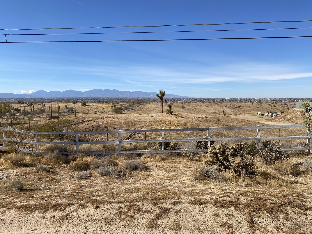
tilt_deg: -3.0
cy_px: 117
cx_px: 156
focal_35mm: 26
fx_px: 234
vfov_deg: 53.1
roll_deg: +0.1
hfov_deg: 67.3
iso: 32
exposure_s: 1/3610
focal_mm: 4.25
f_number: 1.8
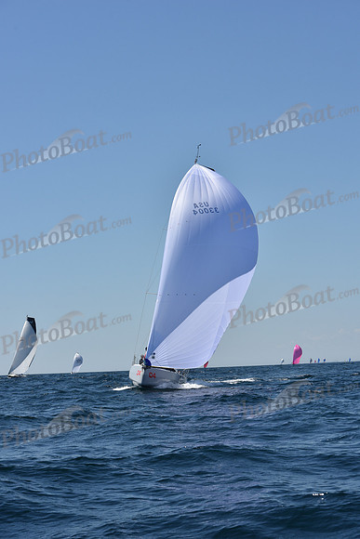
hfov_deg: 19.5
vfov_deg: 28.8
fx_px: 1049
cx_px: 180
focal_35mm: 70
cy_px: 270
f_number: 9
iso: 200
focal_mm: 70
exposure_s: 1/1000
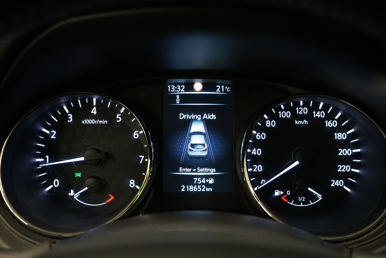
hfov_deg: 47.4
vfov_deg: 32.6
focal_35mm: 41
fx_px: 440
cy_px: 129
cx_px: 193
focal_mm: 41
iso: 1250
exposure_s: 1/25
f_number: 5.6
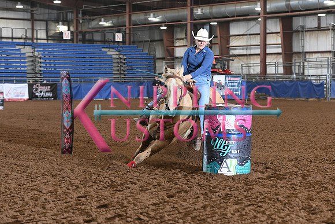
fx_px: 884
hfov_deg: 21.5
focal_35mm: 95
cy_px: 112
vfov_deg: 14.4
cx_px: 168
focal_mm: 95
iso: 3200
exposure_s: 1/250
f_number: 5
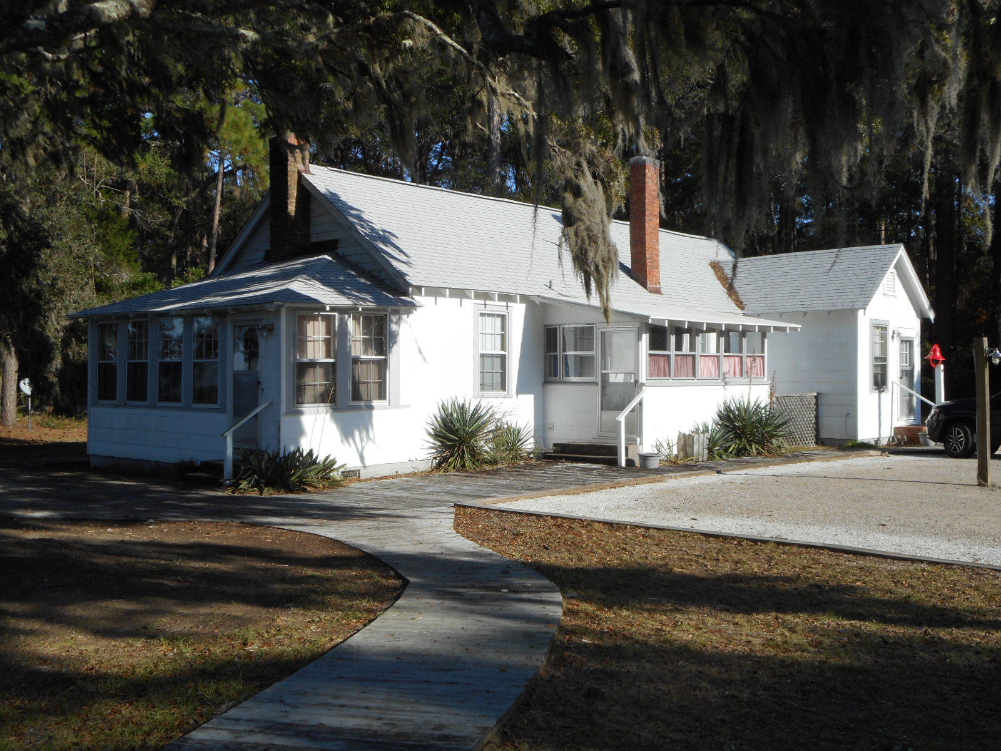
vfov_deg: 36.8
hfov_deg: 47.9
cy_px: 376
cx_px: 500
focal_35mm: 39
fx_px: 1128
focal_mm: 6.9
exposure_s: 1/400
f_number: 4.5
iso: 80
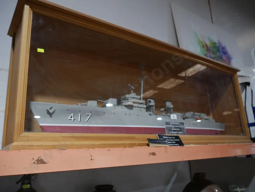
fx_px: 206
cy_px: 96
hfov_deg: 63.4
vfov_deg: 49.7
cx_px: 128
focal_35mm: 28
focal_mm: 14
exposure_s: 1/60
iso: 400
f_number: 3.5
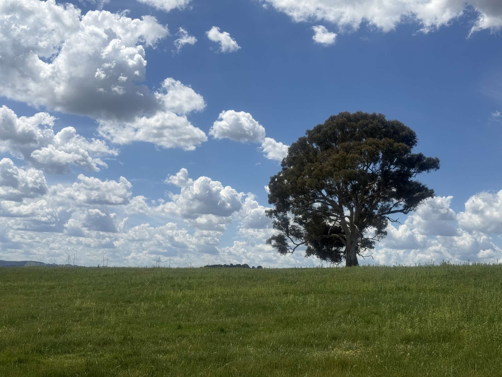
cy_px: 188
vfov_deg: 30.3
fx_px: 696
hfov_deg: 39.7
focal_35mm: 48
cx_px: 251
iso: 64
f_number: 1.78
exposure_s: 1/11364
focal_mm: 6.76
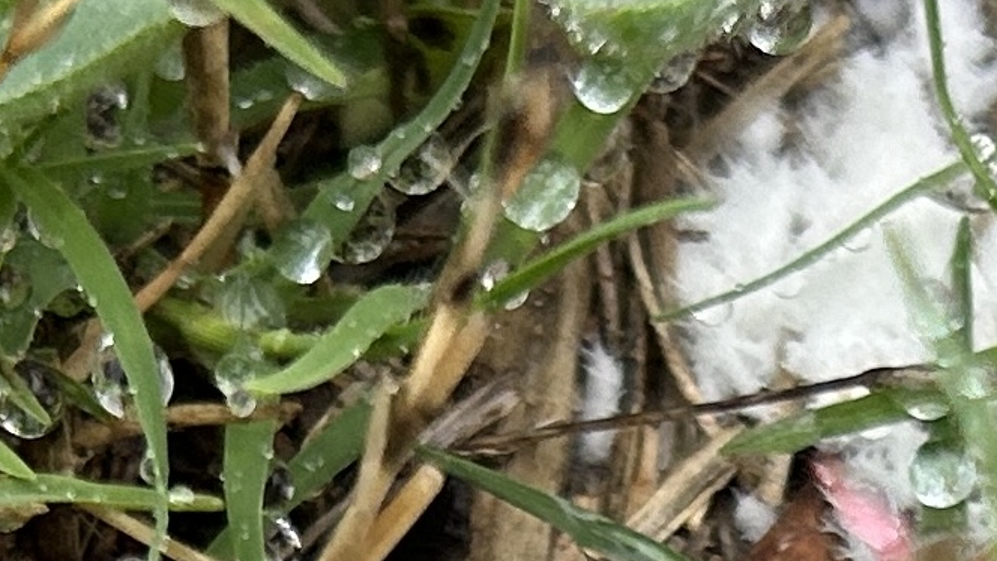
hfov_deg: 16.8
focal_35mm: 125
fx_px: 3306
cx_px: 965
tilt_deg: -63.6
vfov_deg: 9.3
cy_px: 1003
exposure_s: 1/121
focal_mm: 5.7
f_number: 1.5
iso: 125
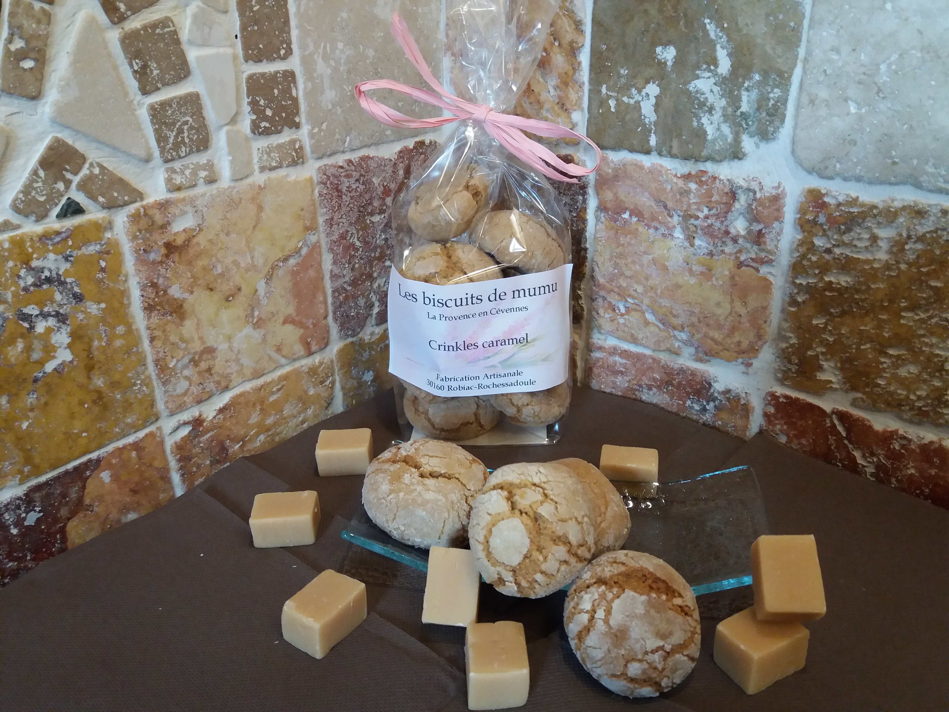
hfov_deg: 63.4
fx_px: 768
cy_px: 356
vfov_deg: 49.7
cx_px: 474
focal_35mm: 28
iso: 160
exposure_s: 1/20
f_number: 1.9
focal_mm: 3.7
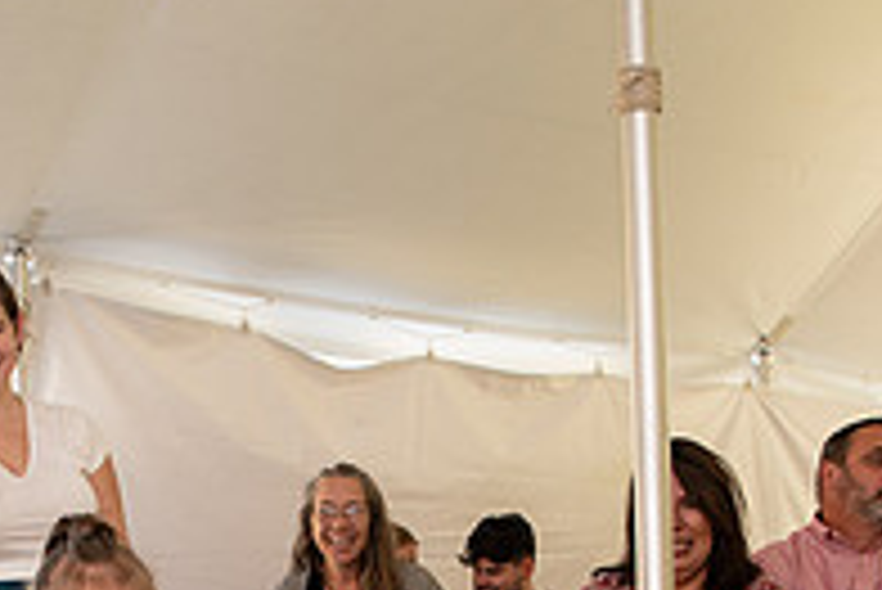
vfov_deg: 16.6
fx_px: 1912
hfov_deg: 25.7
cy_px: 751
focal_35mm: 78
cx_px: 234
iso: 320
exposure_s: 1/200
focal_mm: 24
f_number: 3.5
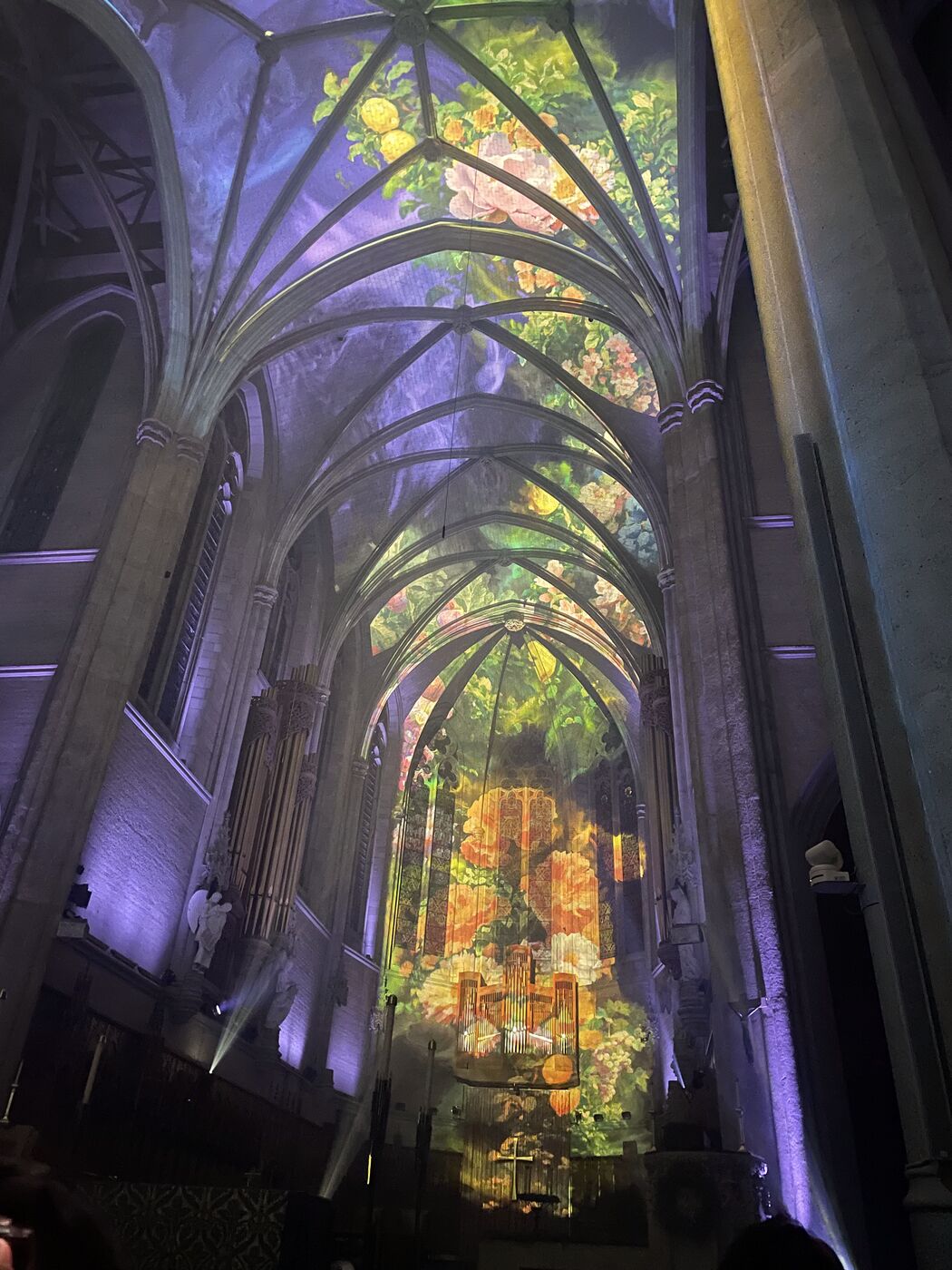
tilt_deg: +34.1
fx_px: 953
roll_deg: -3.2
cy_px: 635
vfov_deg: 67.3
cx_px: 476
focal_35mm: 26
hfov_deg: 53.1
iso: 640
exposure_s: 1/8
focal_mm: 4.2
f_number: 1.6
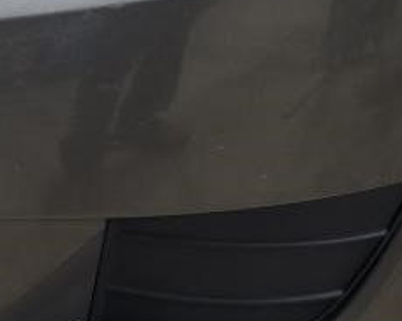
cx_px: 153
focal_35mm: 126
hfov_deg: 15.3
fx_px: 1498
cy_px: 201
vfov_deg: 12.2
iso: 640
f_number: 1.7
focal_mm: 6.3
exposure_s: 1/60
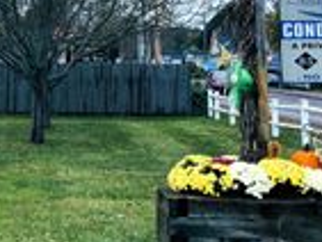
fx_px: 791
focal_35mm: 85
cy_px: -13
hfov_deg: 22.8
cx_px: 75
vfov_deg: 16.9
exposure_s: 1/3145
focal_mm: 6.76
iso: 80
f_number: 1.78
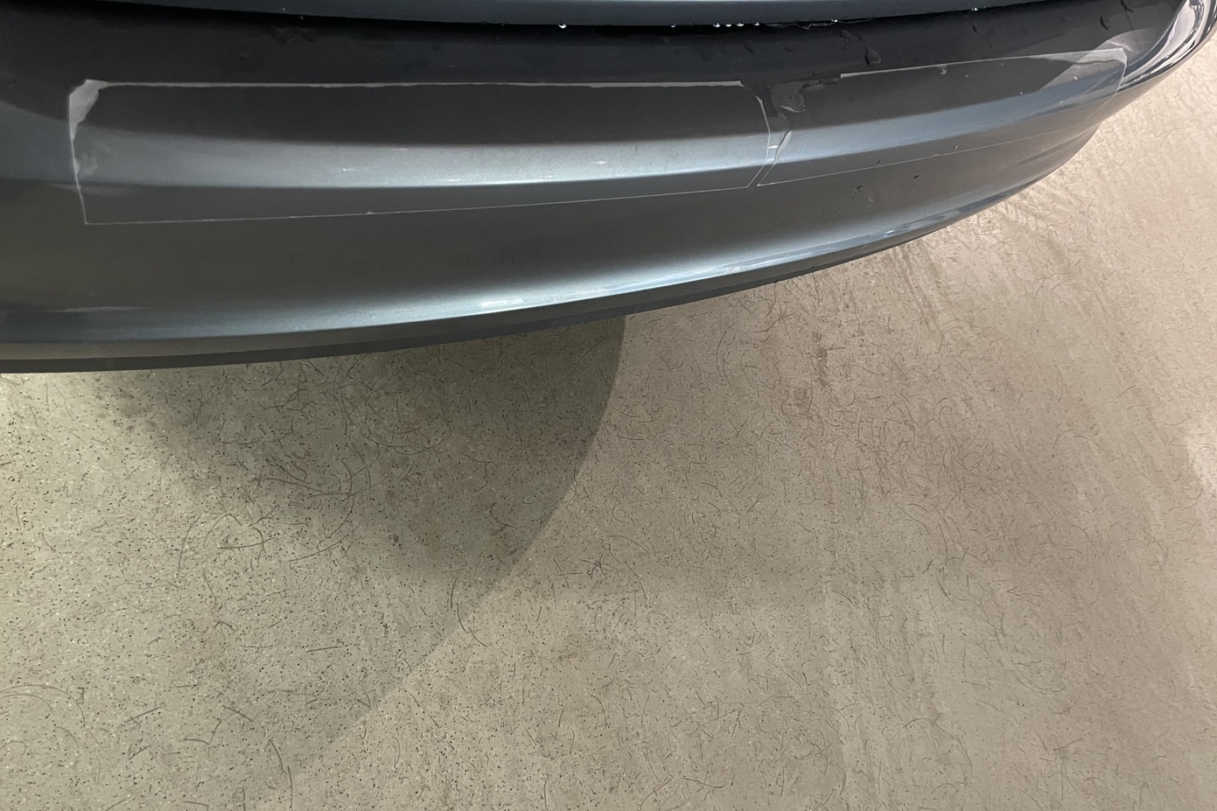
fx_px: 946
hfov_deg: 65.5
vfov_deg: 46.4
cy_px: 424
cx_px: 613
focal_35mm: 28
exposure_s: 1/33
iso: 500
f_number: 1.6
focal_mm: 4.2
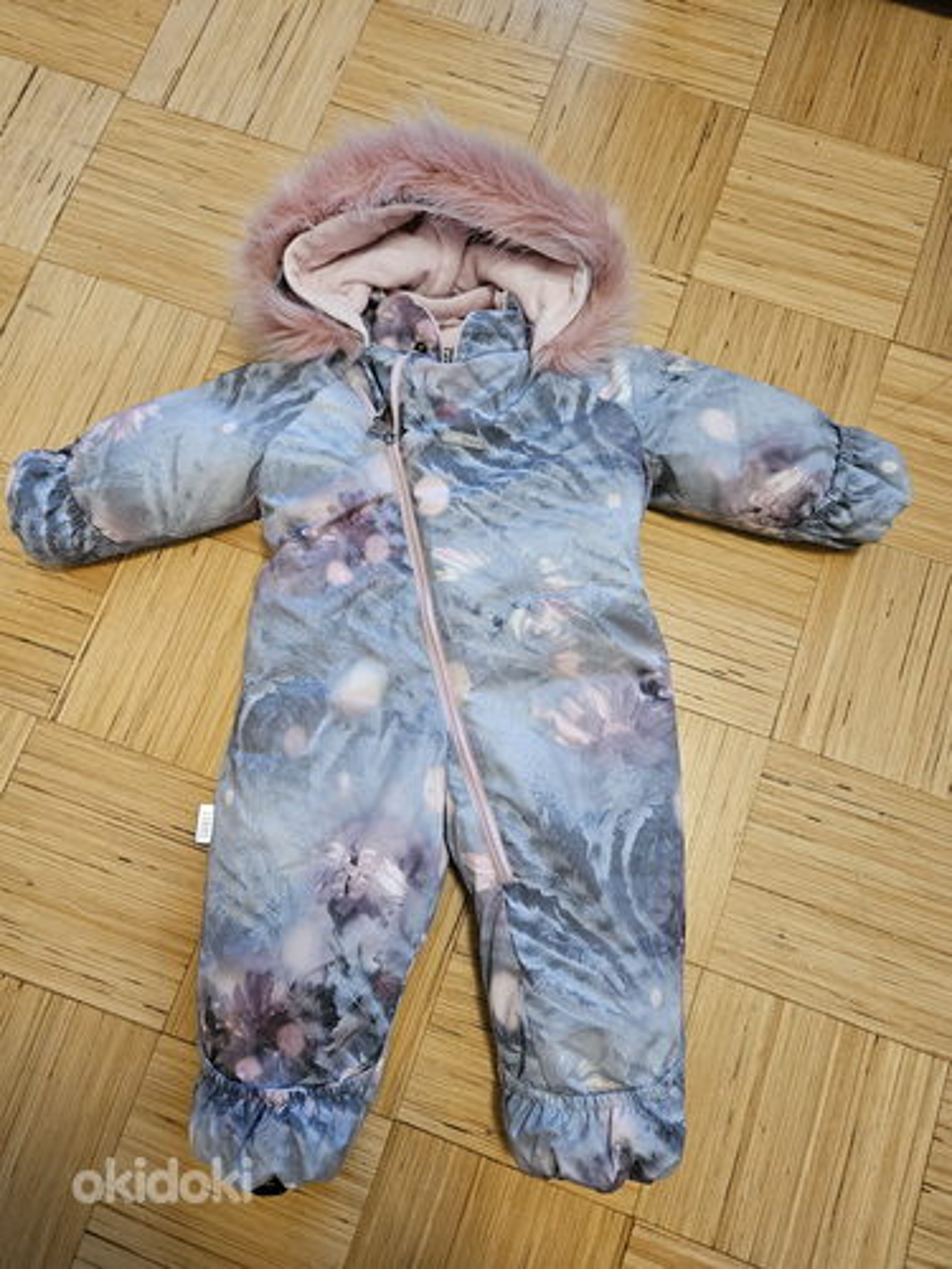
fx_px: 843
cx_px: 476
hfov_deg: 58.9
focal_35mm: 23
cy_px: 634
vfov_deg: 73.9
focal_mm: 5.4
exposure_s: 1/100
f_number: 1.8
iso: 640
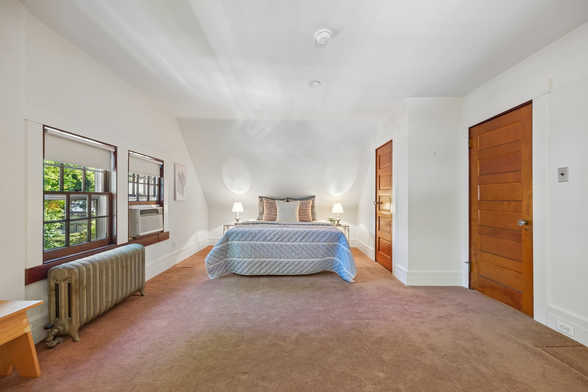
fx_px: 229
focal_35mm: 14
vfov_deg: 81.2
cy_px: 196
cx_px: 294
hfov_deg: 104.3
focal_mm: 9.6
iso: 160
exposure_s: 1/3.33
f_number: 5.6
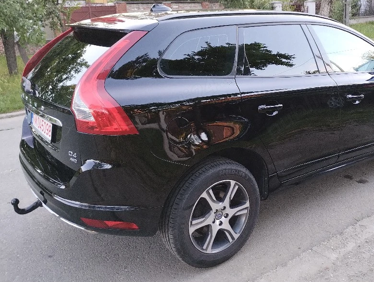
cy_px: 104
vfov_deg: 39.5
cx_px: 224
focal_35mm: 36
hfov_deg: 51.0
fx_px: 390
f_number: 1.8
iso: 280
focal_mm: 4.27
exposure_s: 1/33
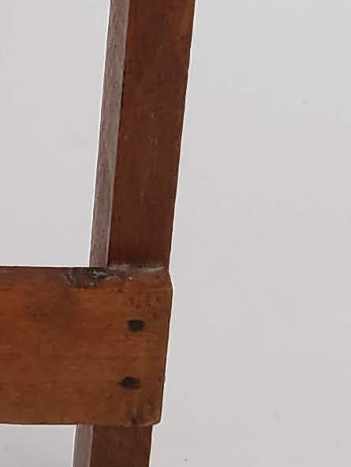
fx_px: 1838
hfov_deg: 10.3
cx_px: -278
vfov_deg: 13.9
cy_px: -154
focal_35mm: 136
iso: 334
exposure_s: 1/100
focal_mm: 3.94
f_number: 1.9
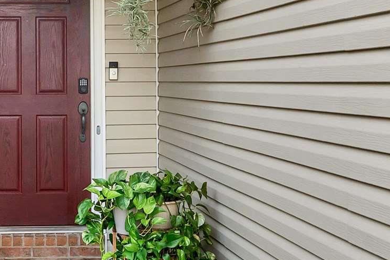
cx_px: 32
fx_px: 607
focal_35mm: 56
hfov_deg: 33.5
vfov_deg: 23.9
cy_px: 64
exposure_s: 1/30
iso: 100
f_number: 7.1
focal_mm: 9
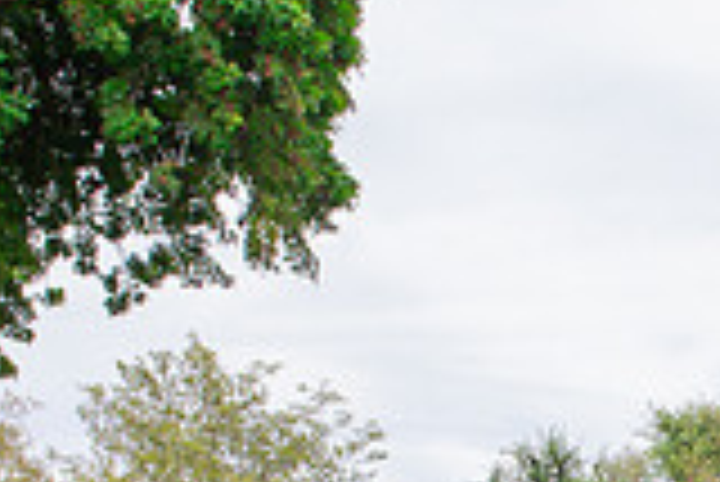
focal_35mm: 87
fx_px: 1742
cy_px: 734
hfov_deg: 21.5
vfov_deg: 14.6
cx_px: 882
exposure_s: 1/250
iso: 400
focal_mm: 24
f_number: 7.1
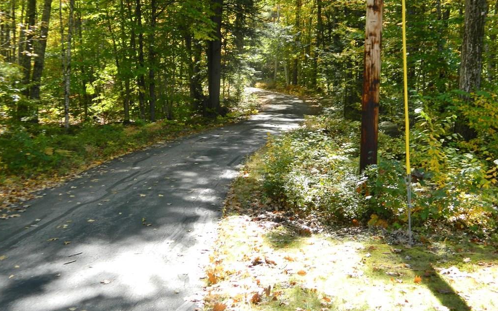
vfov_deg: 29.1
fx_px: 597
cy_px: 123
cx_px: 248
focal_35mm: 44
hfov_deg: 45.3
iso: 80
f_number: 3.5
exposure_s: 1/100
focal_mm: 7.3
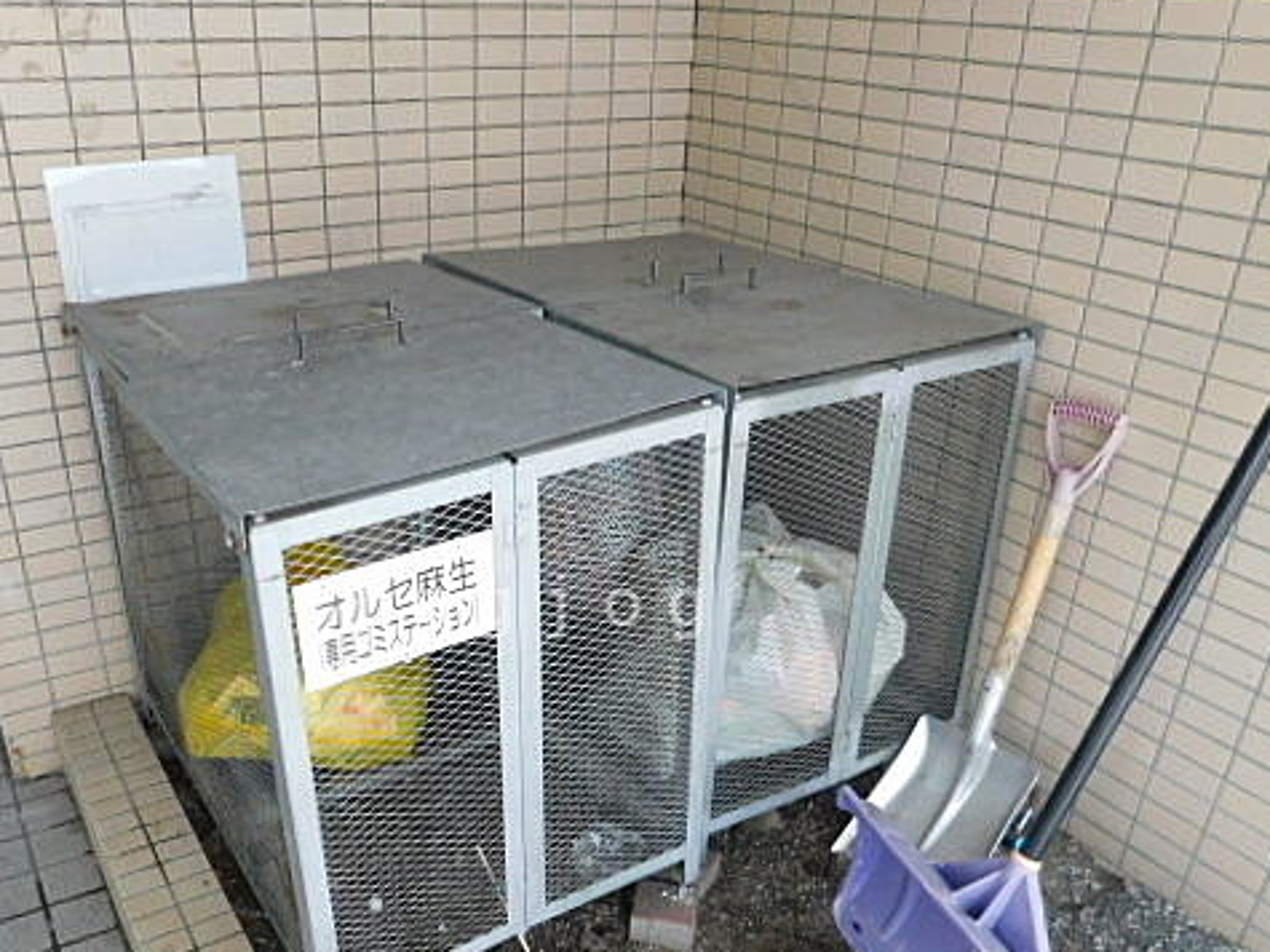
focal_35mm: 31
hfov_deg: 58.1
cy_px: 607
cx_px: 535
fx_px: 1137
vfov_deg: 45.0
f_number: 3
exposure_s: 1/125
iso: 125
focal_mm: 4
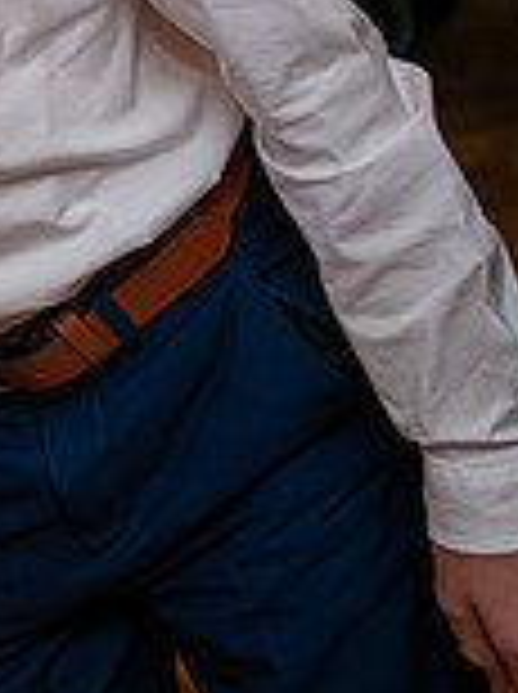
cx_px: -946
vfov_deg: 13.0
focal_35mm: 148
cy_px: -153
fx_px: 2961
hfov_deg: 8.6
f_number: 2.5
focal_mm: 35
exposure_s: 1/100
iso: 200
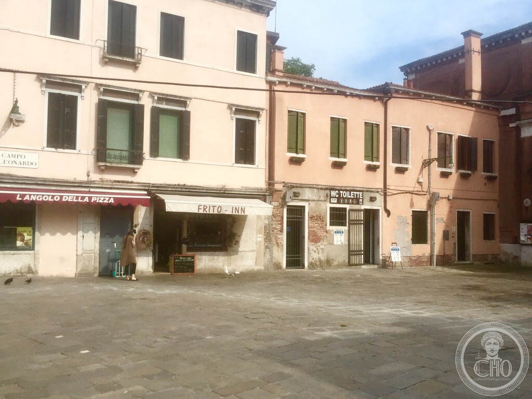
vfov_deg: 48.2
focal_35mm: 29
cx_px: 266
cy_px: 200
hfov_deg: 61.7
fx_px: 446
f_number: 2.2
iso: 32
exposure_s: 1/2083
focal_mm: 4.15
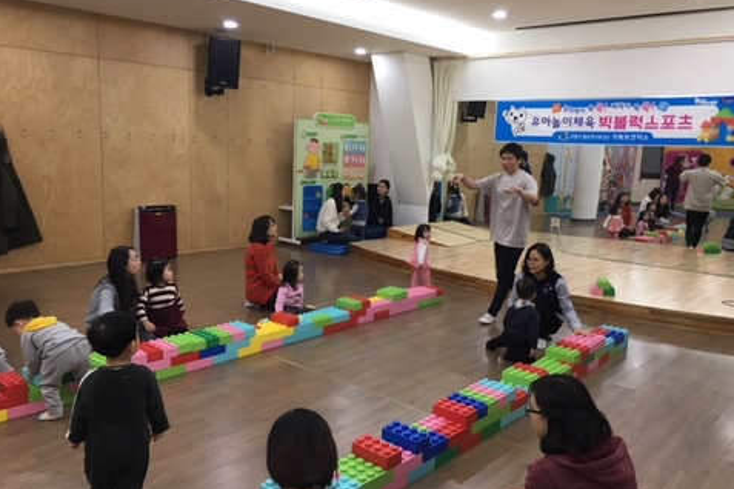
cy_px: 249
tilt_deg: -8.9
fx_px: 632
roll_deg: -1.7
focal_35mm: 31
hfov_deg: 60.3
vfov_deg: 42.3
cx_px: 372
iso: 64
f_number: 2.2
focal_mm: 4.15
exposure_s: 1/30
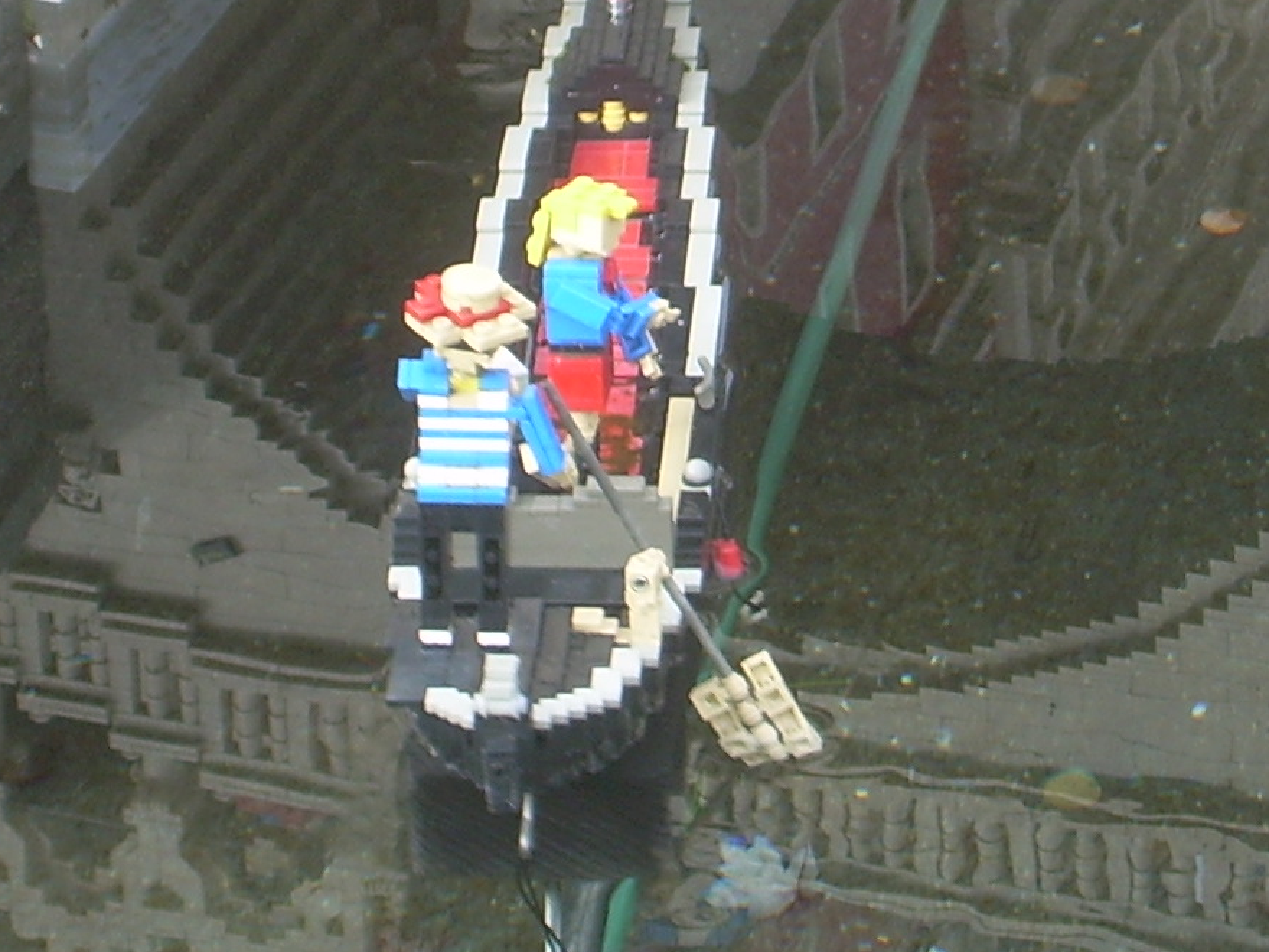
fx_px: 9275
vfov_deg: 5.9
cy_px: -42
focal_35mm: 253
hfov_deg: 7.8
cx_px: 722
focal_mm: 16.8
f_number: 4.5
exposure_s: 1/65.4
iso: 50
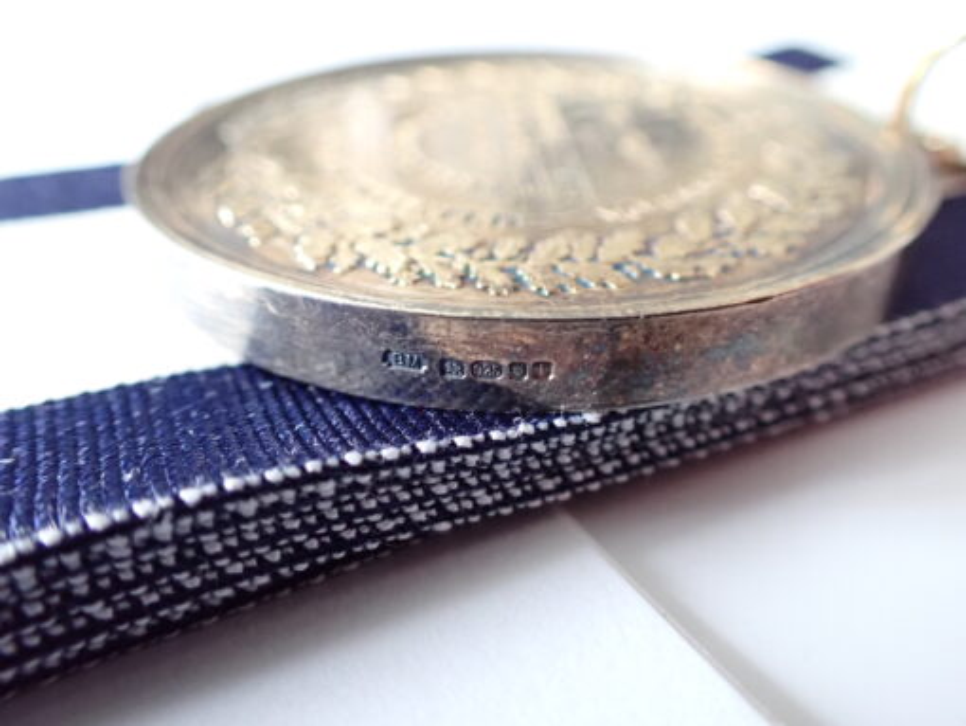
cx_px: 483
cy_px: 363
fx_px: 838
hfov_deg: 59.9
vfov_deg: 46.8
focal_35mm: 30
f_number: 2.3
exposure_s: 1/30
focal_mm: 5.4
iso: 1250
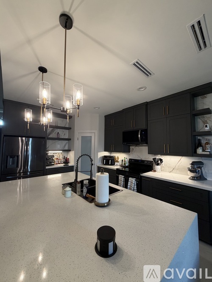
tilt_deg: +3.3
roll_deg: -0.6
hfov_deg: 85.7
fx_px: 114
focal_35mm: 14
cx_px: 106
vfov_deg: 102.1
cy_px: 141
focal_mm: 2.22
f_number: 2.2
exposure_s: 1/60
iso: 200
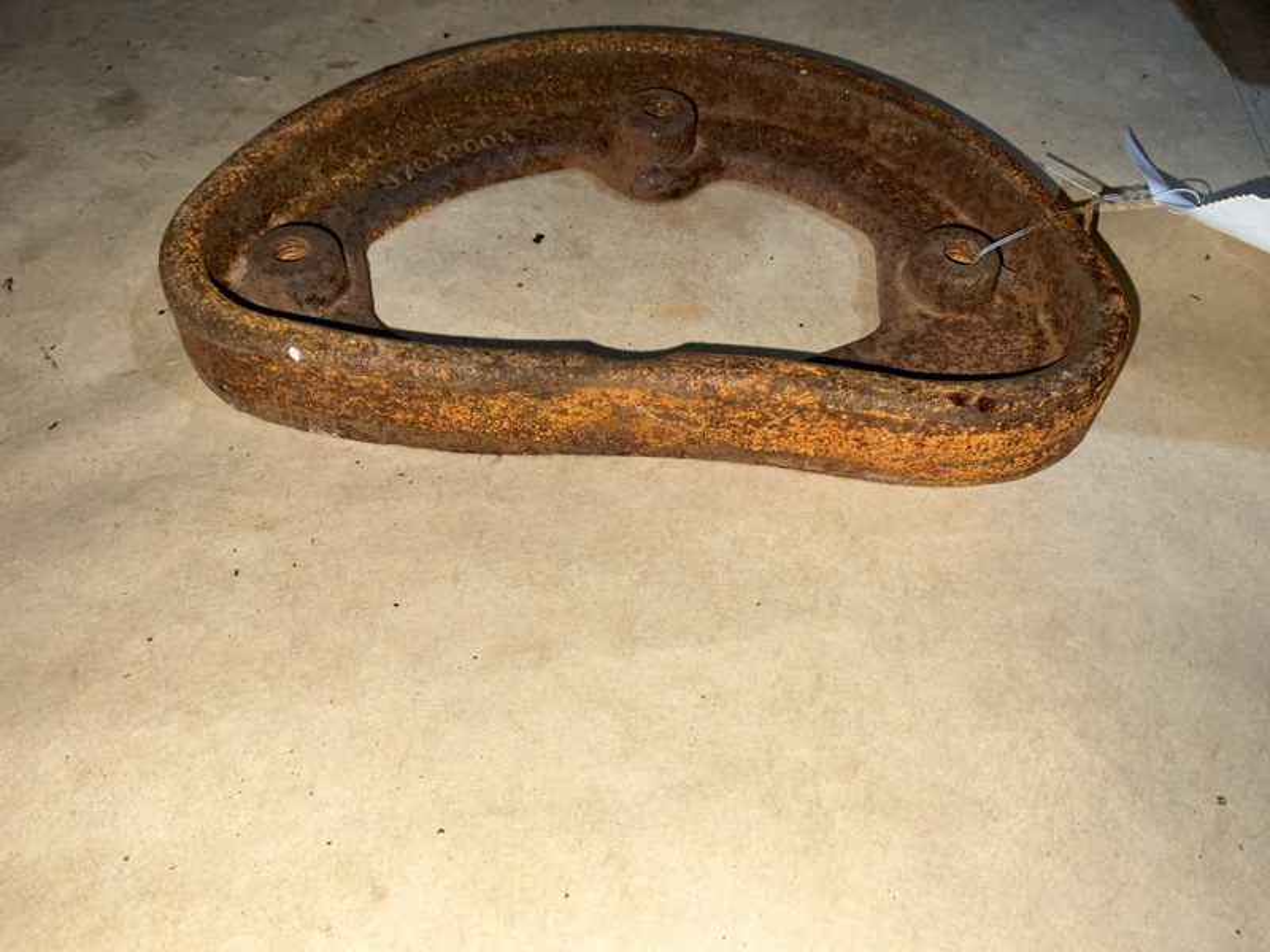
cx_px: 635
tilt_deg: -51.1
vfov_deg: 48.2
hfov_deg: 61.7
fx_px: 1064
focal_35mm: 29
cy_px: 476
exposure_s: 1/108
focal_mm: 3
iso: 16
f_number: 1.8
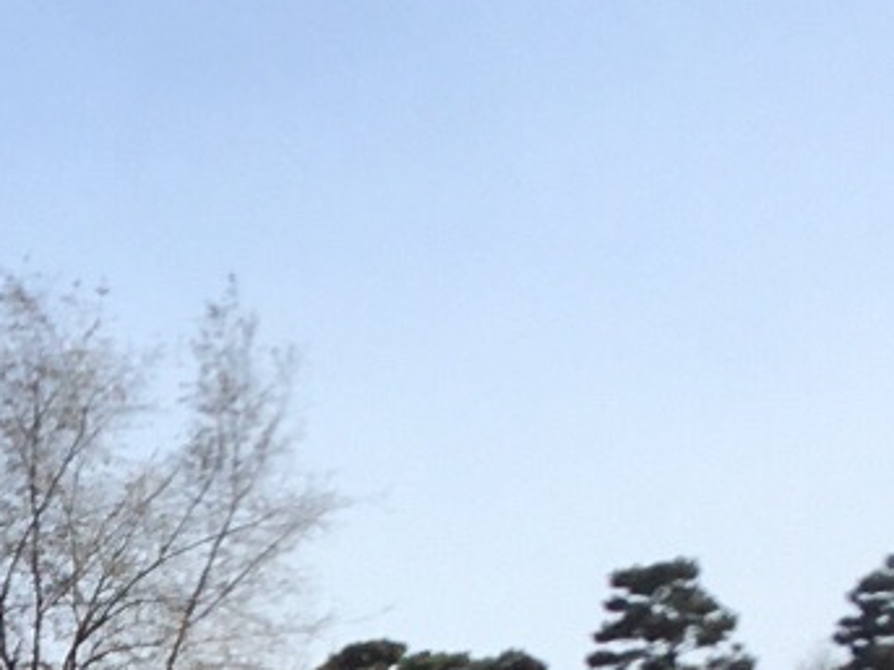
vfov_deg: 8.2
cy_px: 1533
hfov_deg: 11.4
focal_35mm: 169
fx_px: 4363
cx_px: -219
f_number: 2.2
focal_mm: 4.15
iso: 25
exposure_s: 1/1570
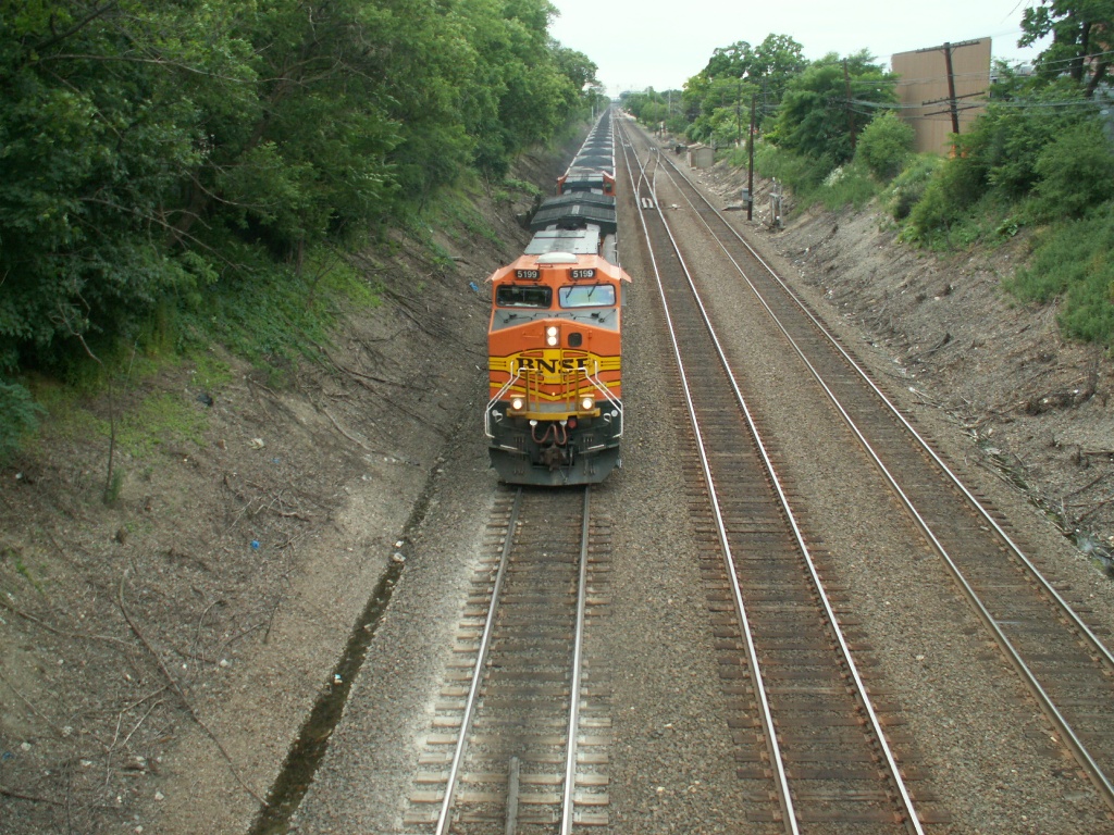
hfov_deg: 52.6
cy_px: 418
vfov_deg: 40.7
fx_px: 1126
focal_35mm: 35
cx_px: 557
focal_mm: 5.86
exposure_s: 1/250
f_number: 2.8
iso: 50
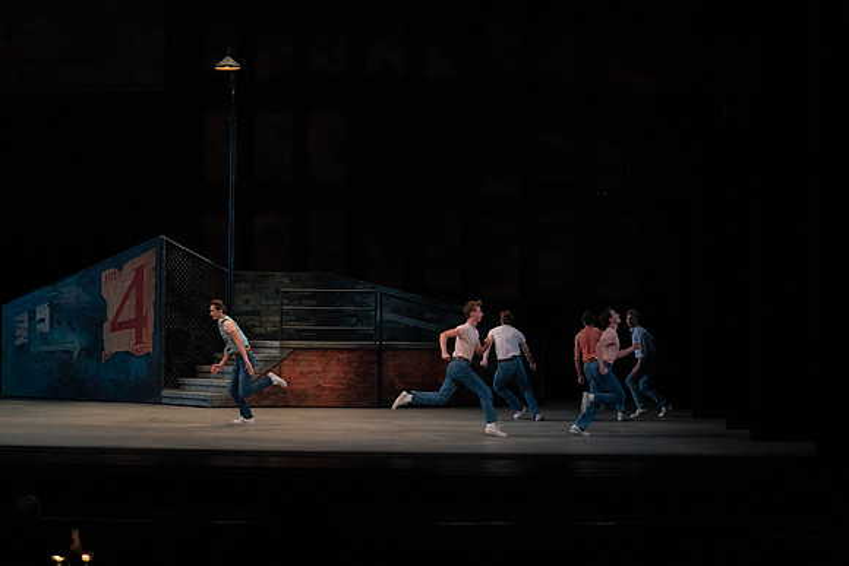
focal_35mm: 78
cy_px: 283
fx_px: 1840
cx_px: 424
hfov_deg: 26.0
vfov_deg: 17.5
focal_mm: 78
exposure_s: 1/400
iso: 3200
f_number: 4.5
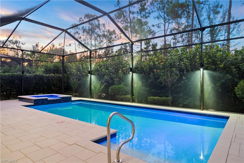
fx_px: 146
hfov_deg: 79.9
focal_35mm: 22
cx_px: 122
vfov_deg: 58.3
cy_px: 82
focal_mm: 21.5
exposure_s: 1/1.67
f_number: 8
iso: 1250
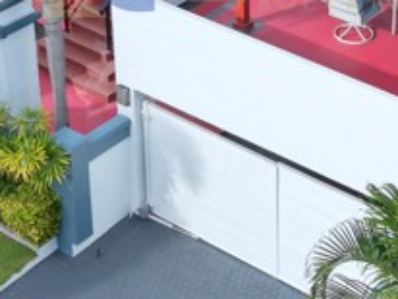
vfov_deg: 12.6
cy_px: -46
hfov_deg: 17.1
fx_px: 1324
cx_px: 256
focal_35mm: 115
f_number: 1.8
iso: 200
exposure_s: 1/320
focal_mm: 8.67
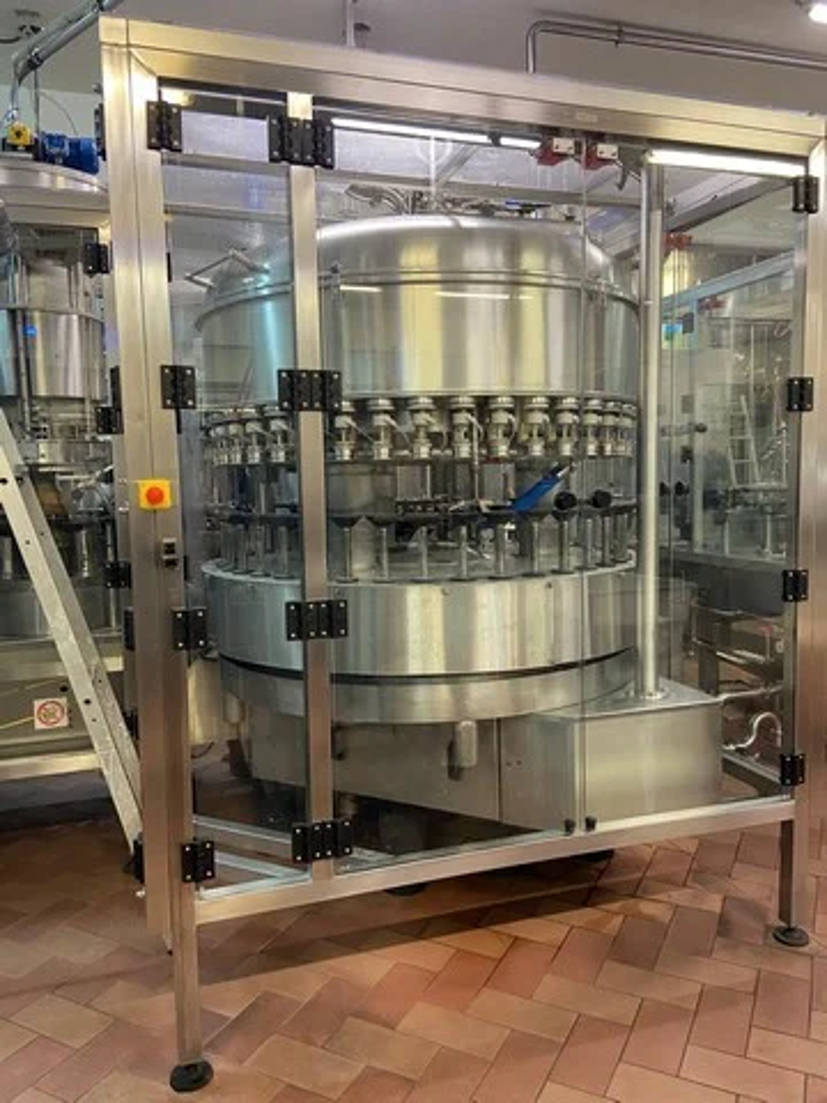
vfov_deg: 67.3
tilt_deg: -4.8
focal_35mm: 26
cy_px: 552
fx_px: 828
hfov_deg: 53.1
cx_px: 414
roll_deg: +1.6
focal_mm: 4.25
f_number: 1.8
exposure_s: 1/50
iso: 200
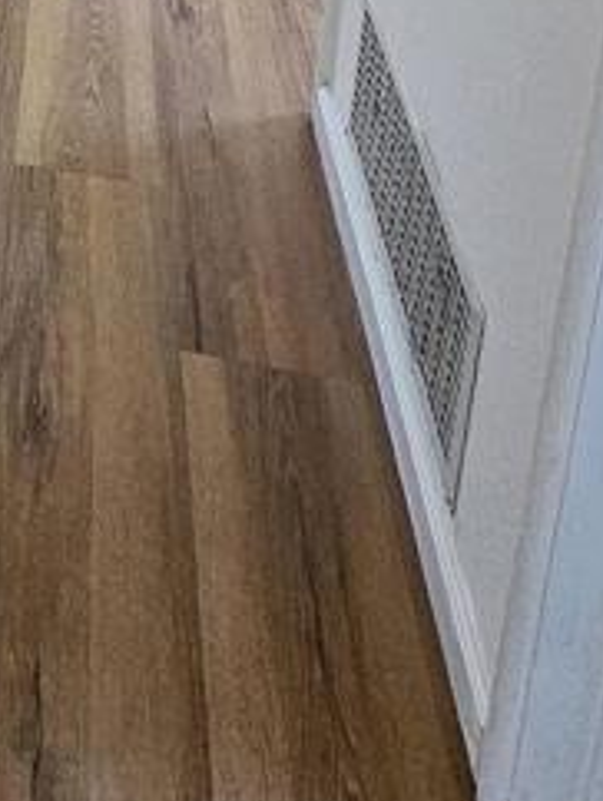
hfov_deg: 22.9
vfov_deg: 24.7
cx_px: -232
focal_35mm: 55
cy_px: -470
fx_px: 1275
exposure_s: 1/100
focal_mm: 2.2
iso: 640
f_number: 2.2
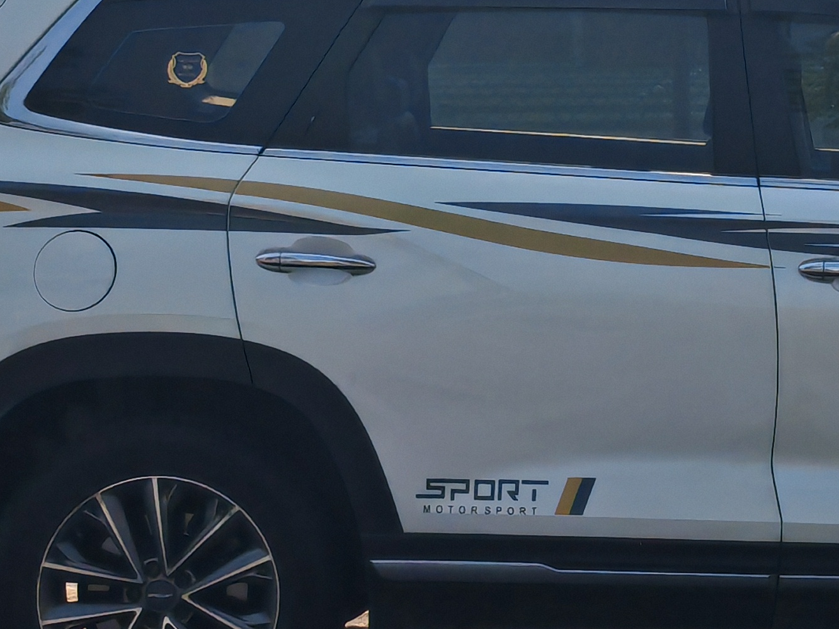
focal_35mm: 166
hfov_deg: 11.8
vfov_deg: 8.9
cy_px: 126
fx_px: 4023
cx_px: 794
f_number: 1.9
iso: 50
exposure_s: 1/2600
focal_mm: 5.3
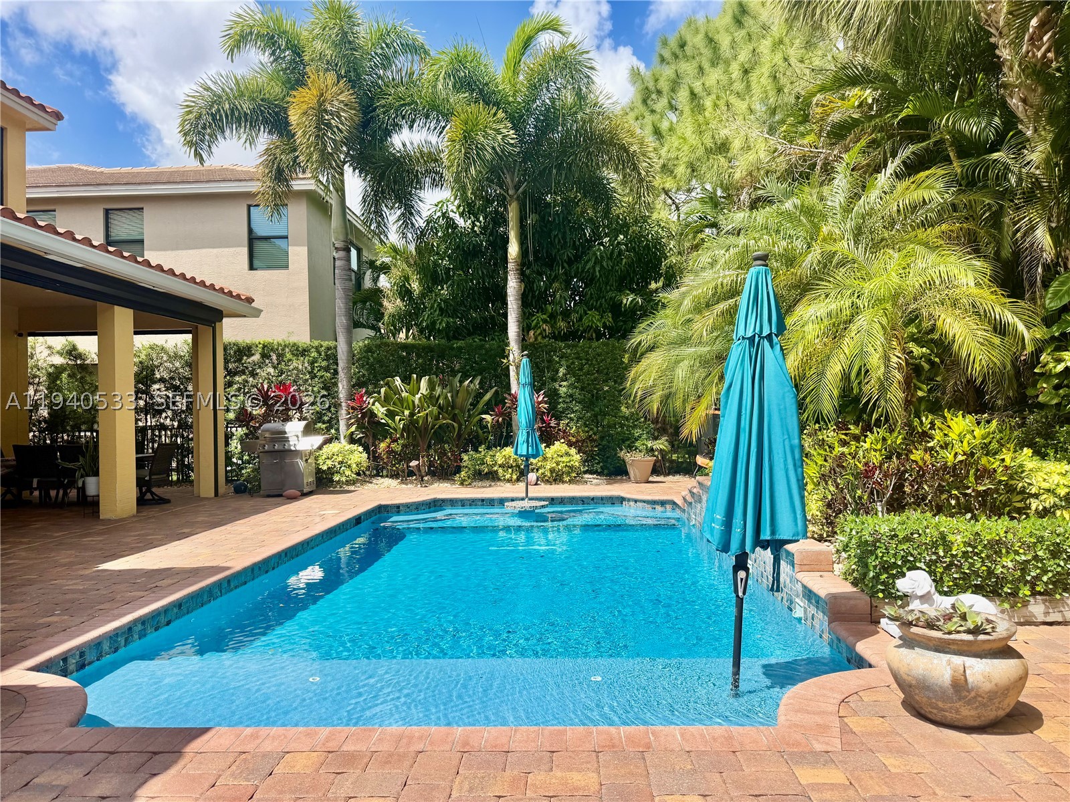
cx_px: 535
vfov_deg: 56.8
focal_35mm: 24
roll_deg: +0.8
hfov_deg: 71.6
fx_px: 742
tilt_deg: +0.9
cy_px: 401
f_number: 1.78
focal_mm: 6.76
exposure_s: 1/3584
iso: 80
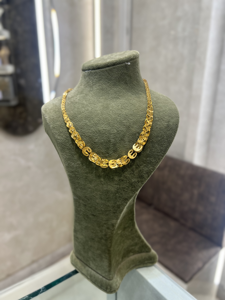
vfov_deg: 67.3
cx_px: 112
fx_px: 225
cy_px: 150
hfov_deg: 53.1
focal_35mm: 26
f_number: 1.5
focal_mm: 5.7
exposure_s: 1/140
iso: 32
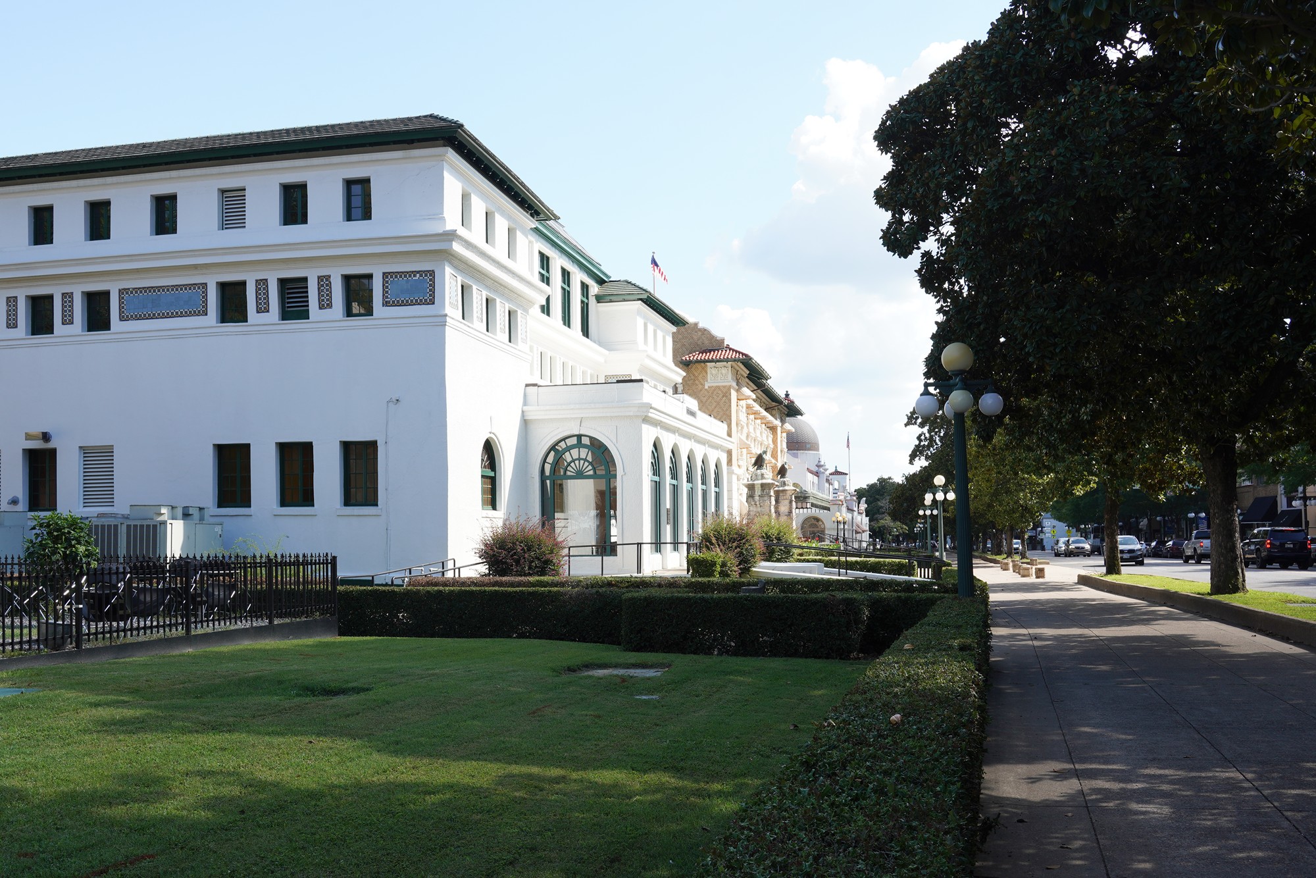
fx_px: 1024
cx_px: 658
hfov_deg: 65.5
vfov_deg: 46.4
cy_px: 439
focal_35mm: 28
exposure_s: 1/100
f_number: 13
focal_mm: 28
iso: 200
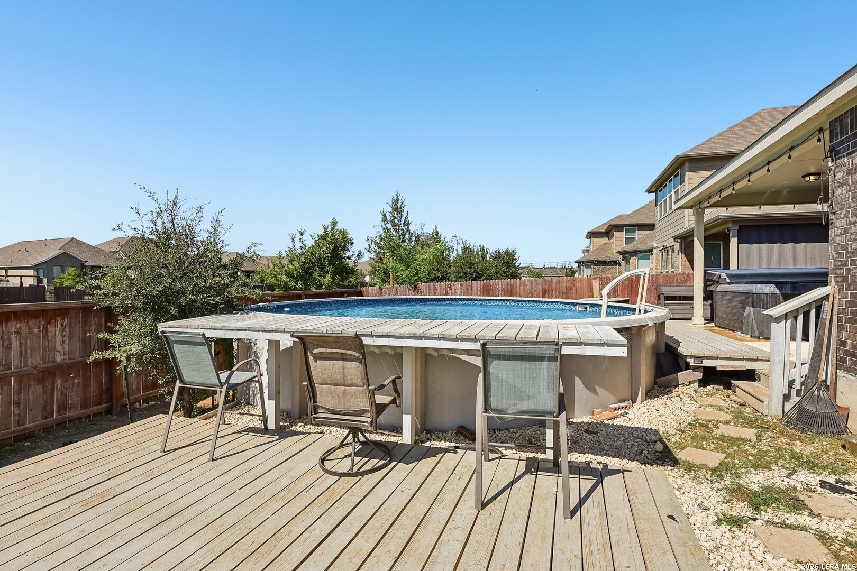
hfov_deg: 96.7
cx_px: 428
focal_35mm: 16
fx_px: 381
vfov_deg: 73.7
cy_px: 286
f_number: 8
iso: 400
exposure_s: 1/640
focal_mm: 16
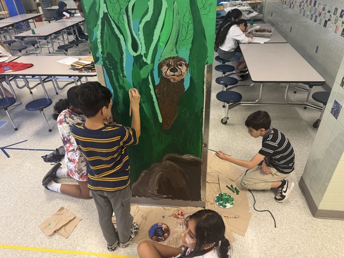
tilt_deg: -32.5
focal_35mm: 24
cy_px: 129
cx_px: 172
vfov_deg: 56.8
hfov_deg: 71.6
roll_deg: +3.3
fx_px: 239
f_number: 1.78
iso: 200
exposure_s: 1/60
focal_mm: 6.76
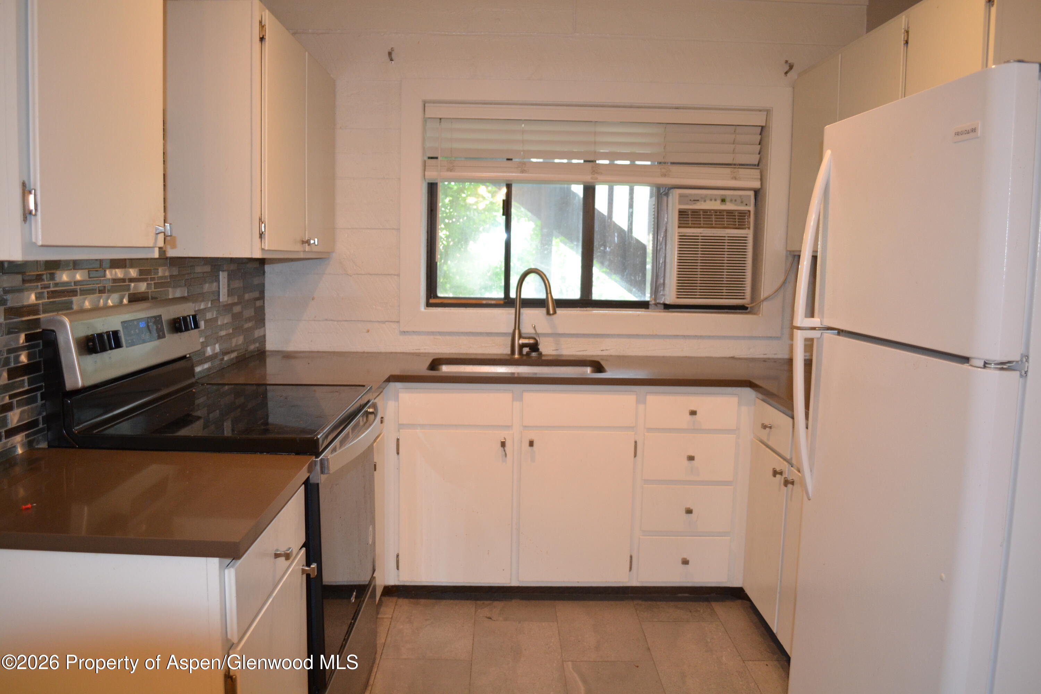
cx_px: 520
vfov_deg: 47.9
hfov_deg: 67.4
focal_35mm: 27
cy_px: 347
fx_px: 781
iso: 640
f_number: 3.5
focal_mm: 18
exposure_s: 1/60
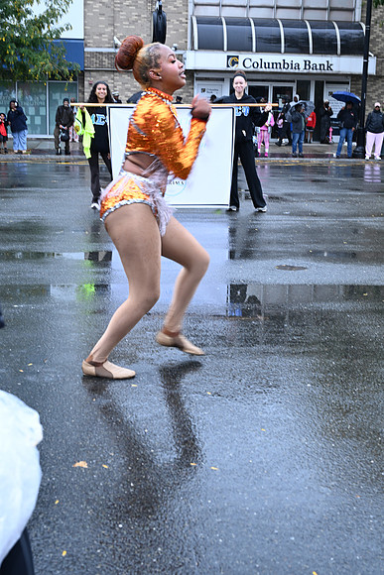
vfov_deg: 39.6
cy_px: 288
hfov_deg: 27.0
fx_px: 799
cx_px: 192
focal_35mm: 50
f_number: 6.3
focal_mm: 50
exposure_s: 1/80
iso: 100
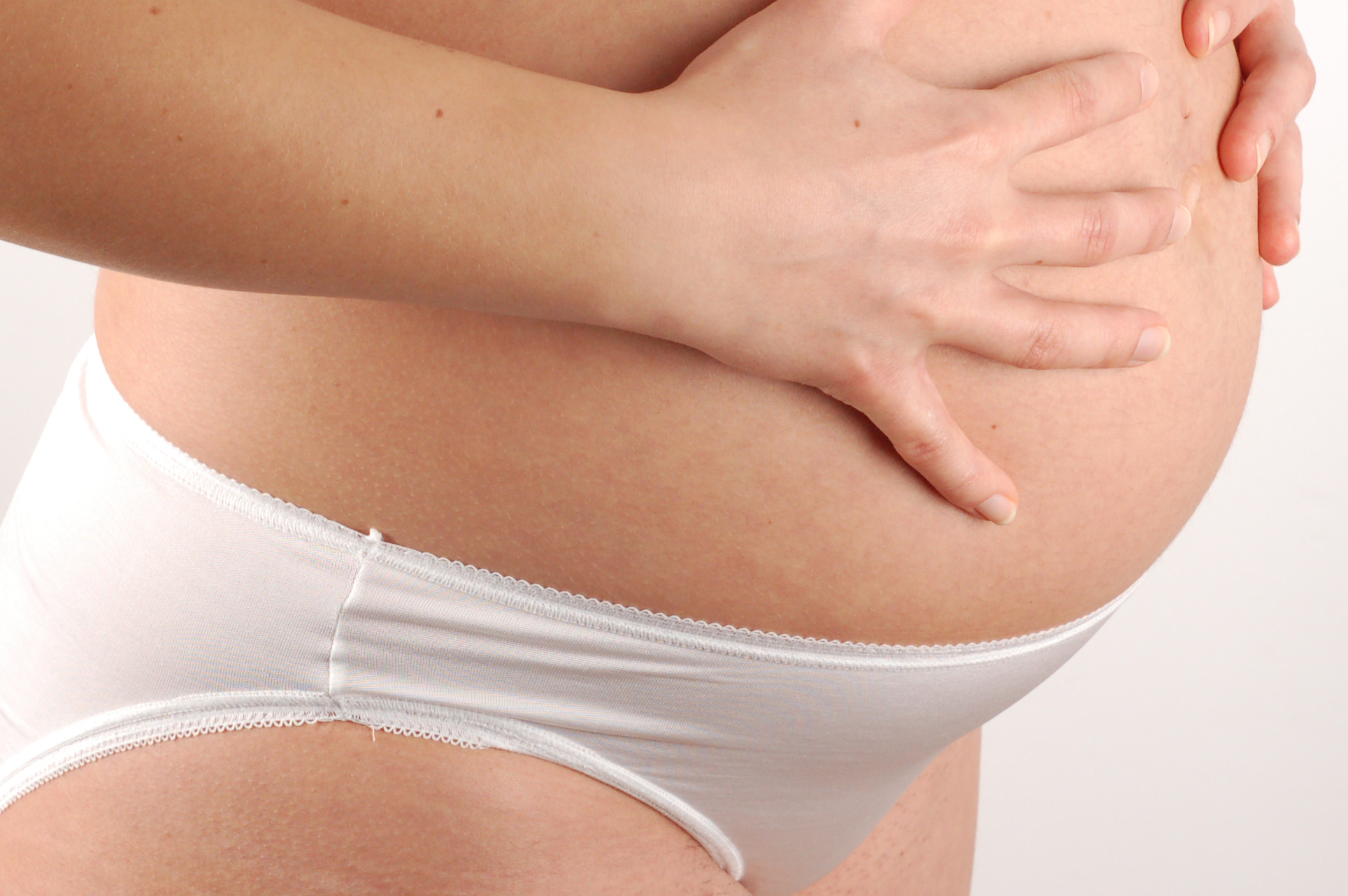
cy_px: 232
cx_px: 542
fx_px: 4377
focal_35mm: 117
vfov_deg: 11.7
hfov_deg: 17.5
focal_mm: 50
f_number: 10
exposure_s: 1/125
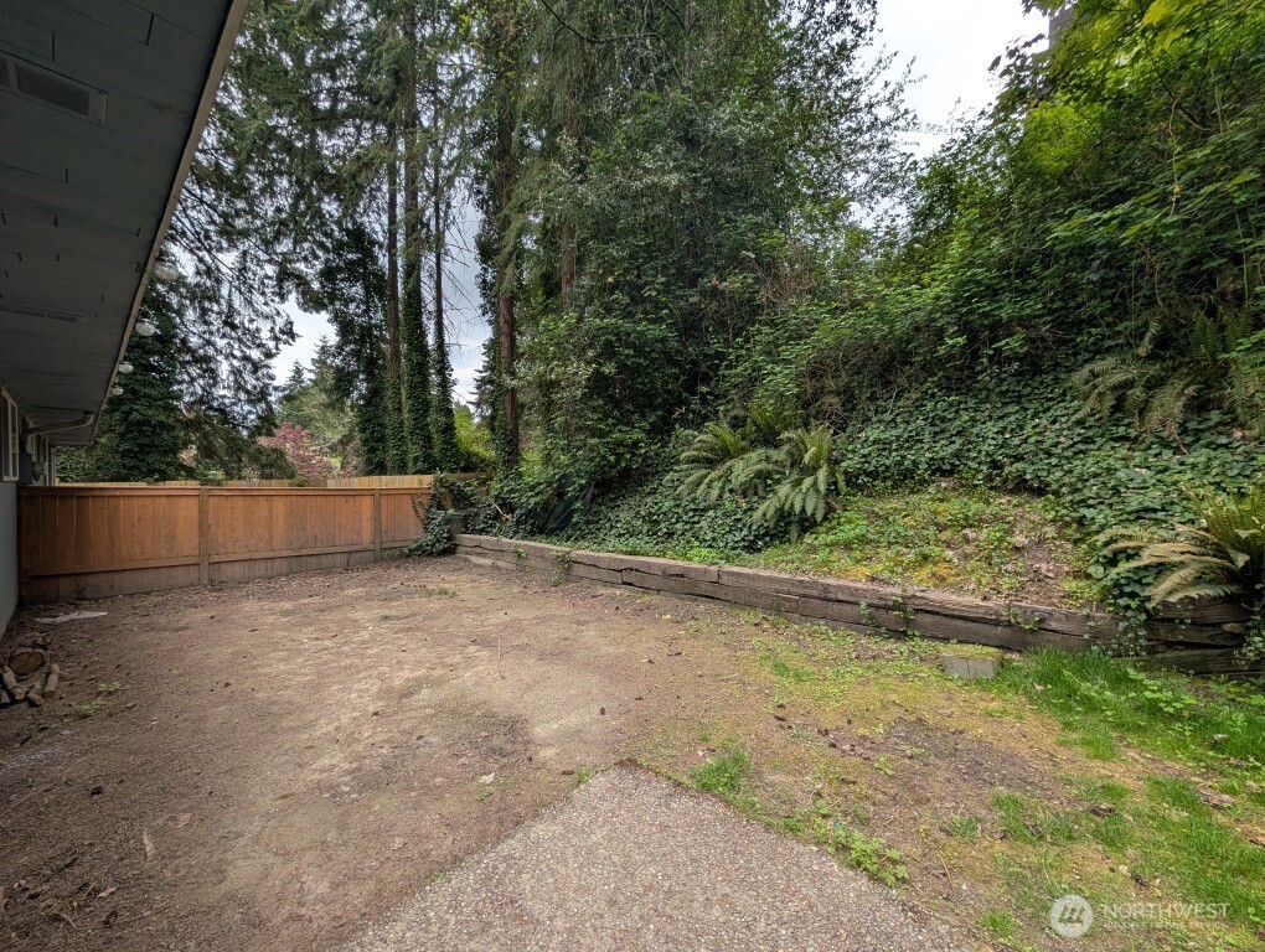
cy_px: 476
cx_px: 632
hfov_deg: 110.5
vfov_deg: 94.6
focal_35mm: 12
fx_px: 439
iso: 43
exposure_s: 1/1195
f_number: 1.7
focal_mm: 2.02
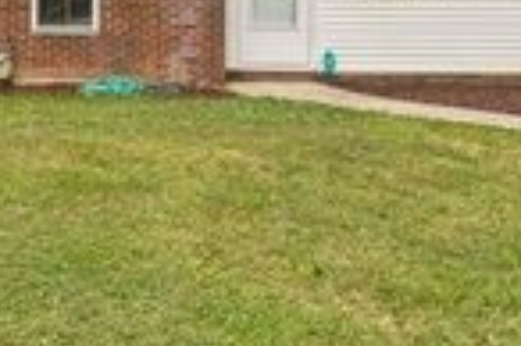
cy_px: 2
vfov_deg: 26.5
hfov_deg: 40.7
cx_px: 175
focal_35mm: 48
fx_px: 694
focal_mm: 14
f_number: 8
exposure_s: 1/250
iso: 200
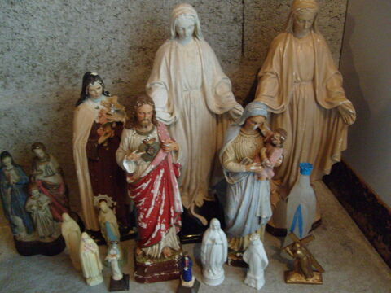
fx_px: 395
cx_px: 196
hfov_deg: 52.6
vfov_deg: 40.7
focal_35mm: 35
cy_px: 146
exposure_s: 1/8
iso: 400
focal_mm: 5.8
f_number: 2.8
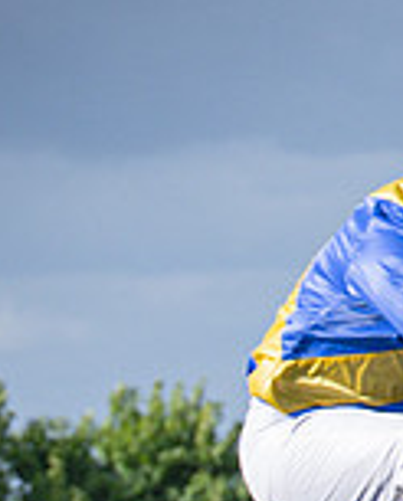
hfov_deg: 2.4
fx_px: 9499
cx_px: -122
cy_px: 974
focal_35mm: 639
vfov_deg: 3.0
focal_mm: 70
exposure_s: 1/1600
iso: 200
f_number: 4.5
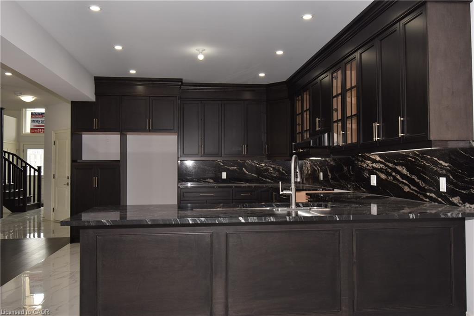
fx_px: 395
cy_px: 158
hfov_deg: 61.9
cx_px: 237
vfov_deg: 43.6
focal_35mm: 30
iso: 200
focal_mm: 20
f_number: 7.1
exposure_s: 1/60
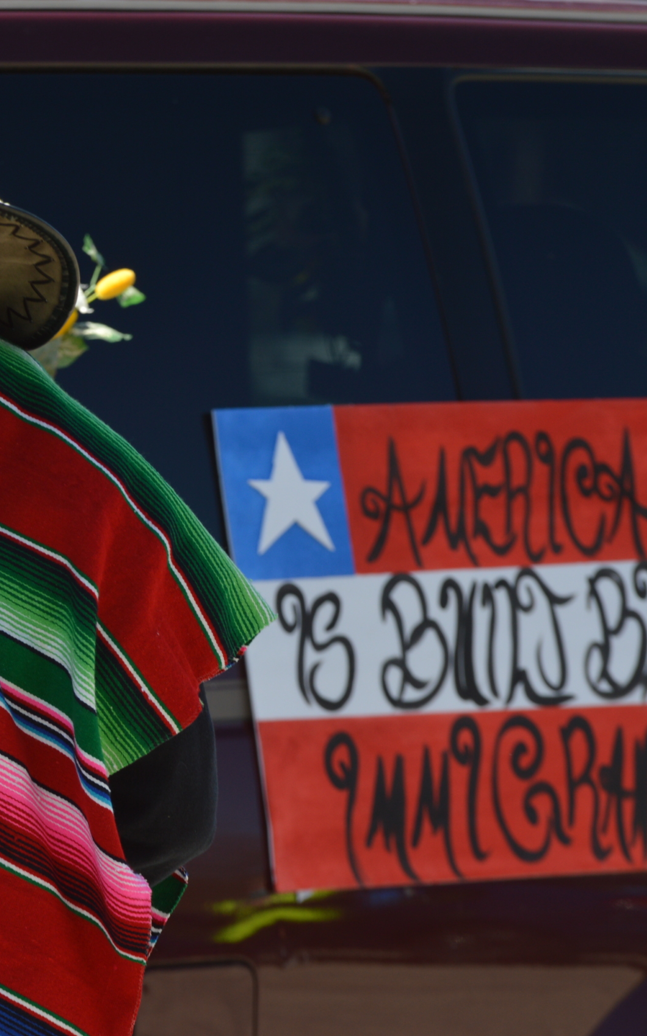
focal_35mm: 461
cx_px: 45
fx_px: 13006
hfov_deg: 2.8
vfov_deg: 4.6
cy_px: 519
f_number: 7.1
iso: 100
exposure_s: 1/200
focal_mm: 200
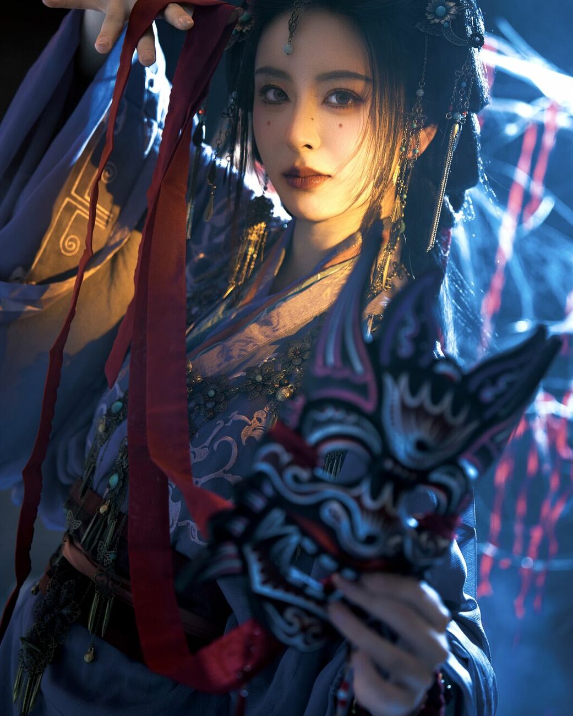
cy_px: 297
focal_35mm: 67
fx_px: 1421
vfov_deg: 28.3
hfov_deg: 22.8
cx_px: 285
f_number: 2.8
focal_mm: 59
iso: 200
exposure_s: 1/100
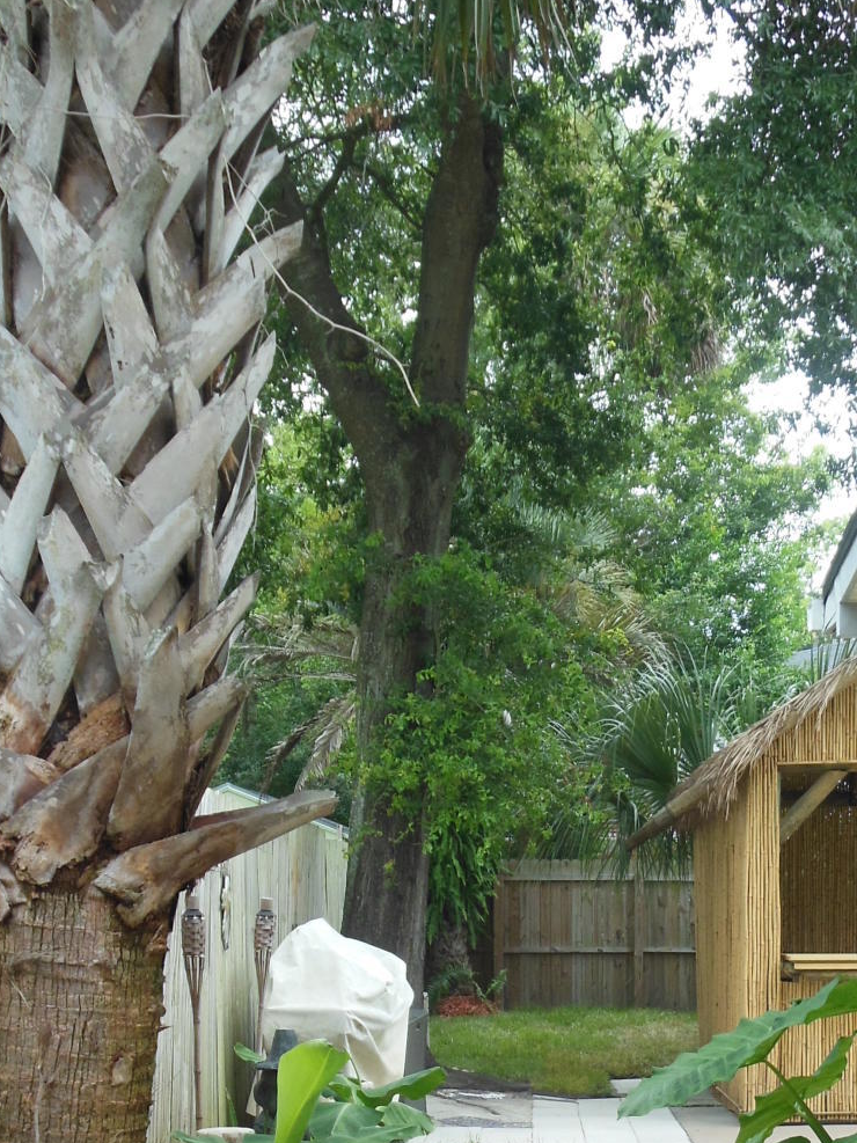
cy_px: 1091
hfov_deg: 19.1
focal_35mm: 77
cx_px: 521
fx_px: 2542
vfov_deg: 24.4
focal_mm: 6.8
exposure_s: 1/200
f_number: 3.6
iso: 125
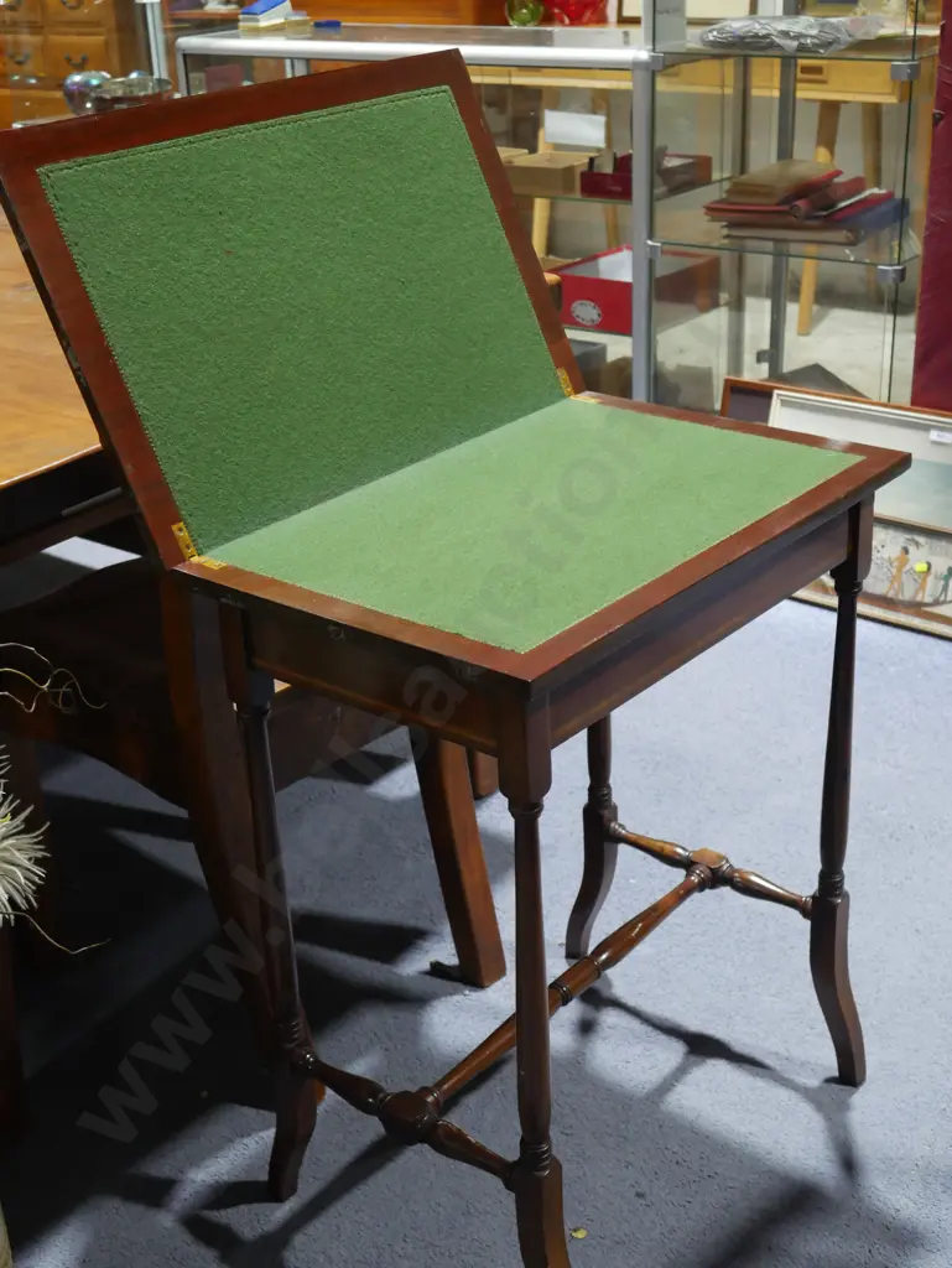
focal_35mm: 46
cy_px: 634
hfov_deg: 31.5
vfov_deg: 41.2
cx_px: 476
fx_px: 1685
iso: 1250
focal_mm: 23
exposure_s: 1/60
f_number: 5.1
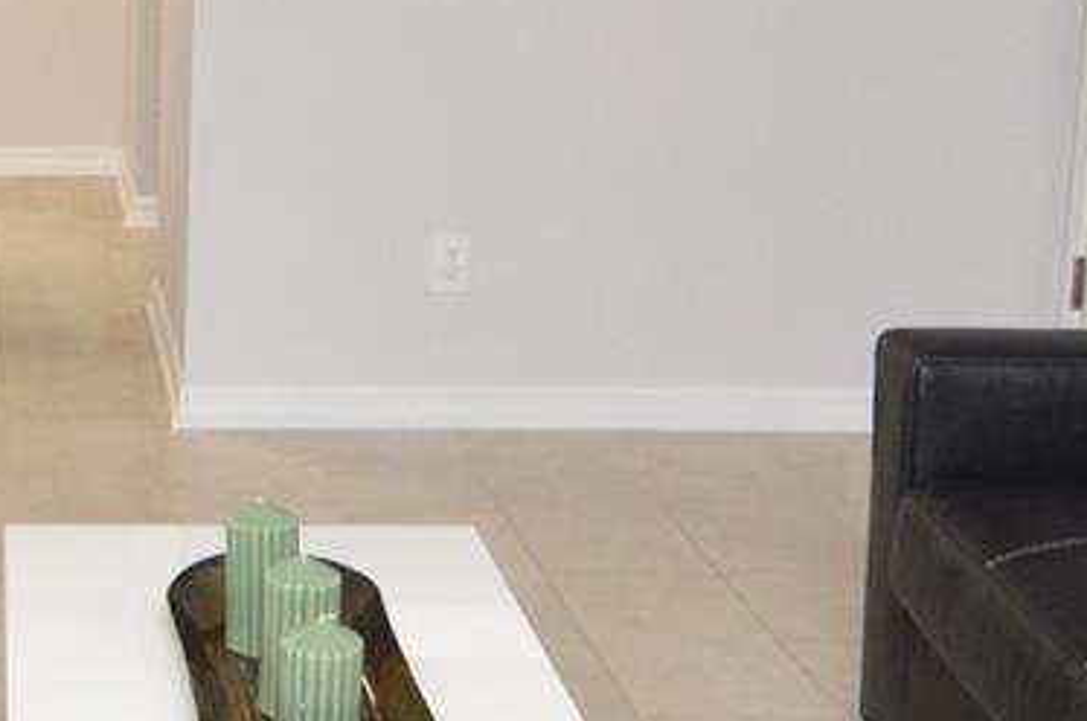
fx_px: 2321
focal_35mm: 77
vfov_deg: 17.4
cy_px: 86
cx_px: -17
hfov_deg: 25.0
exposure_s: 1/60
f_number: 4
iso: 560
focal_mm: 12
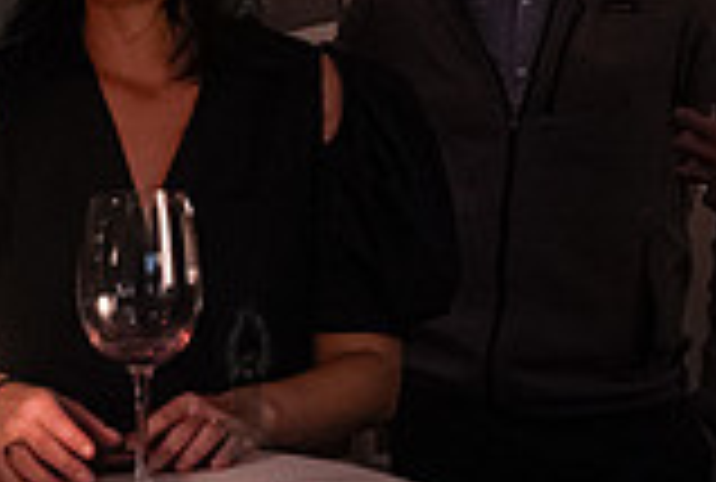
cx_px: 320
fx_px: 2713
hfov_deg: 15.0
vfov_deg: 10.0
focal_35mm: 136
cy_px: -88
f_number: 2.8
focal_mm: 35
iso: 16000
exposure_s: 1/160
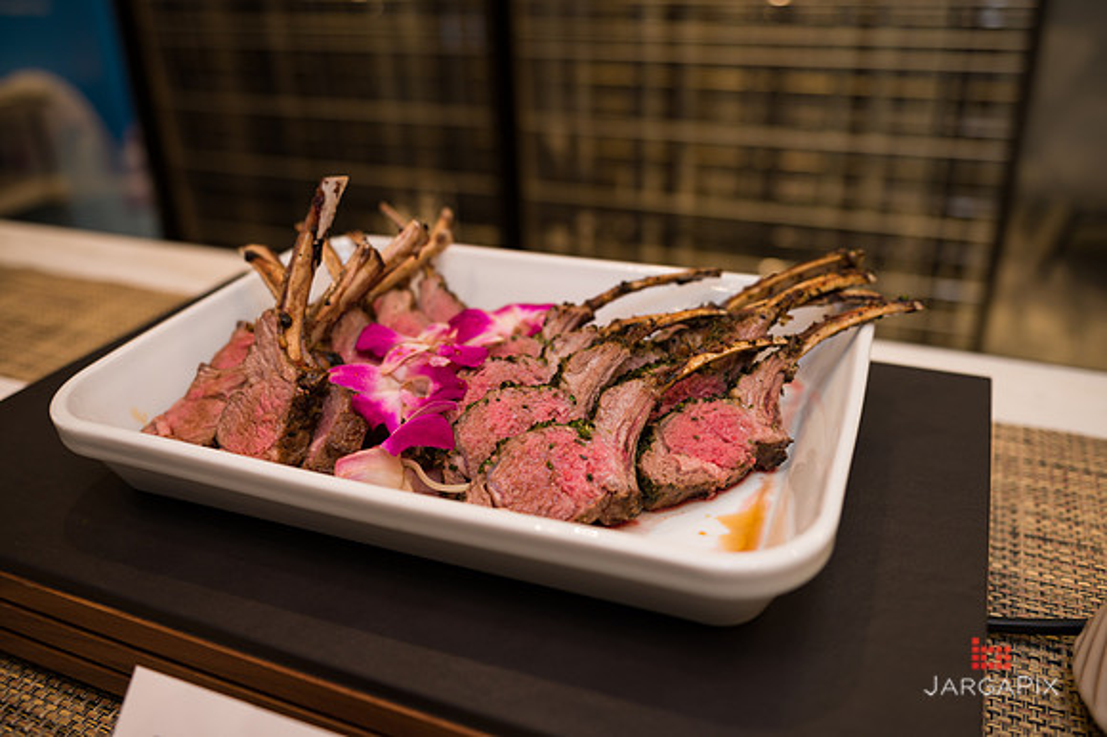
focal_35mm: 32
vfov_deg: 41.1
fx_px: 983
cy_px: 368
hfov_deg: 58.7
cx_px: 554
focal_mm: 32
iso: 400
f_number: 3.2
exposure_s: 1/200
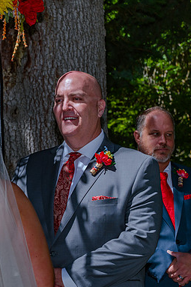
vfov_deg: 13.4
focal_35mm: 153
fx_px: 1219
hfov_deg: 8.9
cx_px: -11
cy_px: 138
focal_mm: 95
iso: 200
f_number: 7.1
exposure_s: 1/800
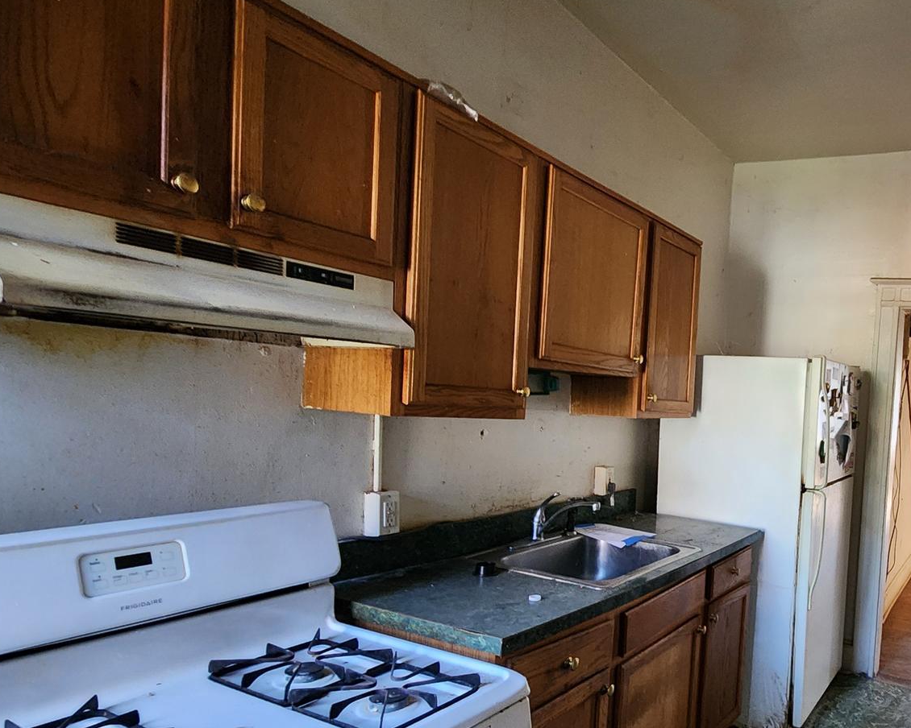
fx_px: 620
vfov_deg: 60.3
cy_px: 445
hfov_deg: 66.2
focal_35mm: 23
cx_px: 724
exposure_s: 1/30
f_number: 2.2
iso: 500
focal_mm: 2.2
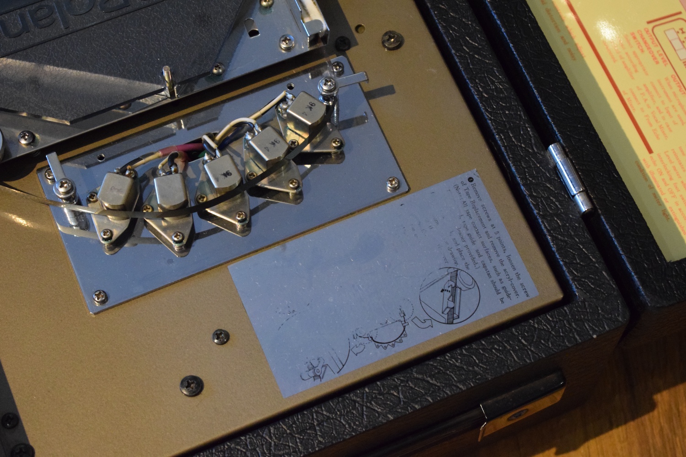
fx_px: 1572
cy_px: 228
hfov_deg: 24.6
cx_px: 343
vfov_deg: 16.6
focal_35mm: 82
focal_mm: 55
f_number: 5.6
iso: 5000
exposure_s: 1/60
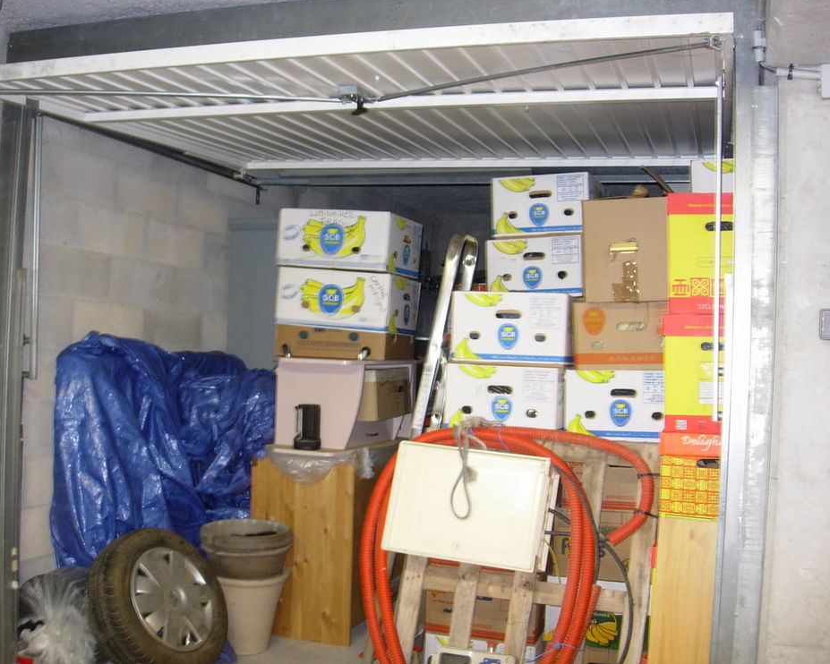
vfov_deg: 37.3
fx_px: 983
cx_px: 404
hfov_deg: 45.8
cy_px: 331
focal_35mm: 40
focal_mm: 7.8
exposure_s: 1/6.1
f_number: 2.8
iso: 79
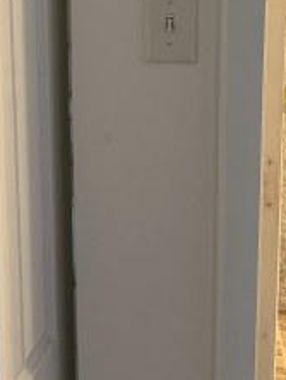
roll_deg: +2.0
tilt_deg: -9.2
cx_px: 12
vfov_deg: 26.0
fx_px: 792
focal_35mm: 72
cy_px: 25
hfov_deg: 20.0
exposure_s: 1/60
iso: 200
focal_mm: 6.76
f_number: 1.78
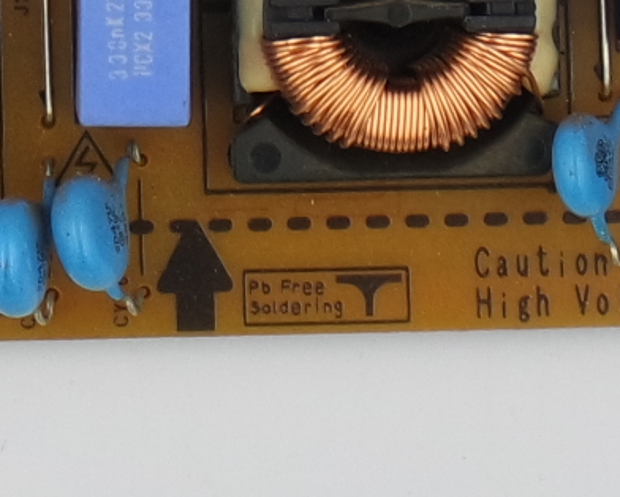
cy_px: -915
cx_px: 66
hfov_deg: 5.6
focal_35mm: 342
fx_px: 6279
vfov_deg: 4.4
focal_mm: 18
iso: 160
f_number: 5
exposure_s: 1/125
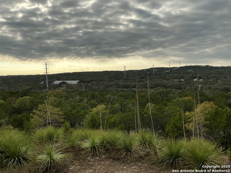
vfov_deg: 48.2
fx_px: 194
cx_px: 116
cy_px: 86
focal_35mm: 29
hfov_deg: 61.7
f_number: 1.8
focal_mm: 3
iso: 25
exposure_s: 1/2538
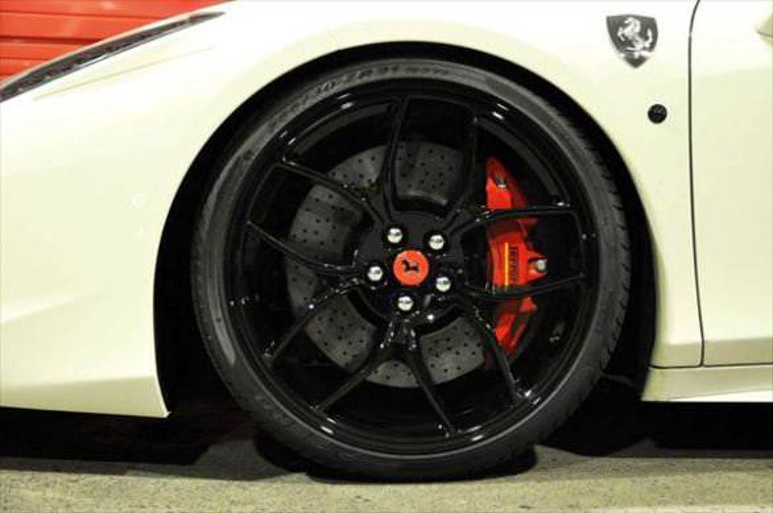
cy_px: 256
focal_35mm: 75
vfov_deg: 18.1
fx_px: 1608
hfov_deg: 27.0
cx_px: 386
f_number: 5
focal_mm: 50
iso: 1000
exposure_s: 1/8
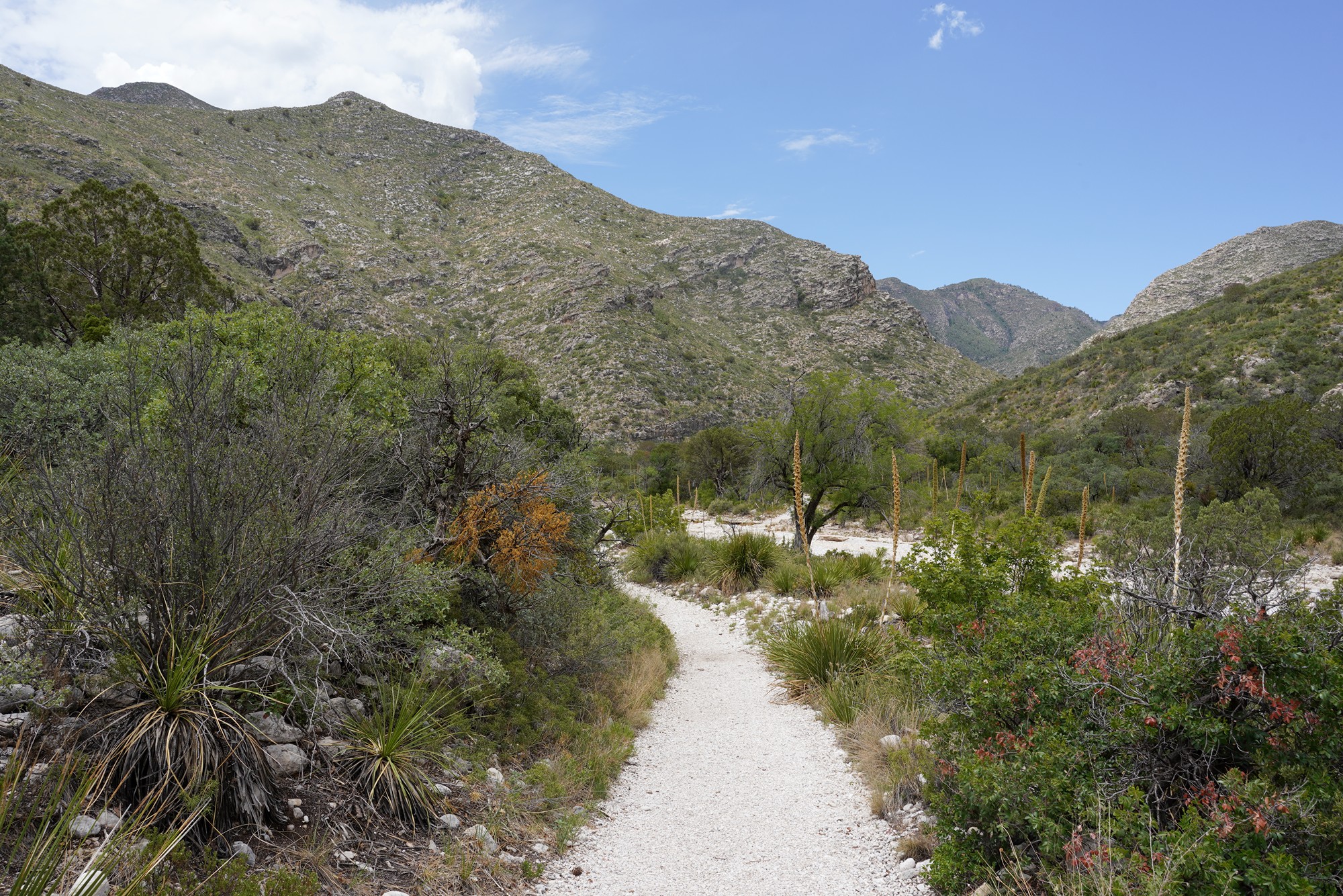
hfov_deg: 65.5
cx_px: 672
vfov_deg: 46.4
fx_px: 1045
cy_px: 448
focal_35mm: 28
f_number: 14
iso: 100
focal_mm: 28
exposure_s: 1/100
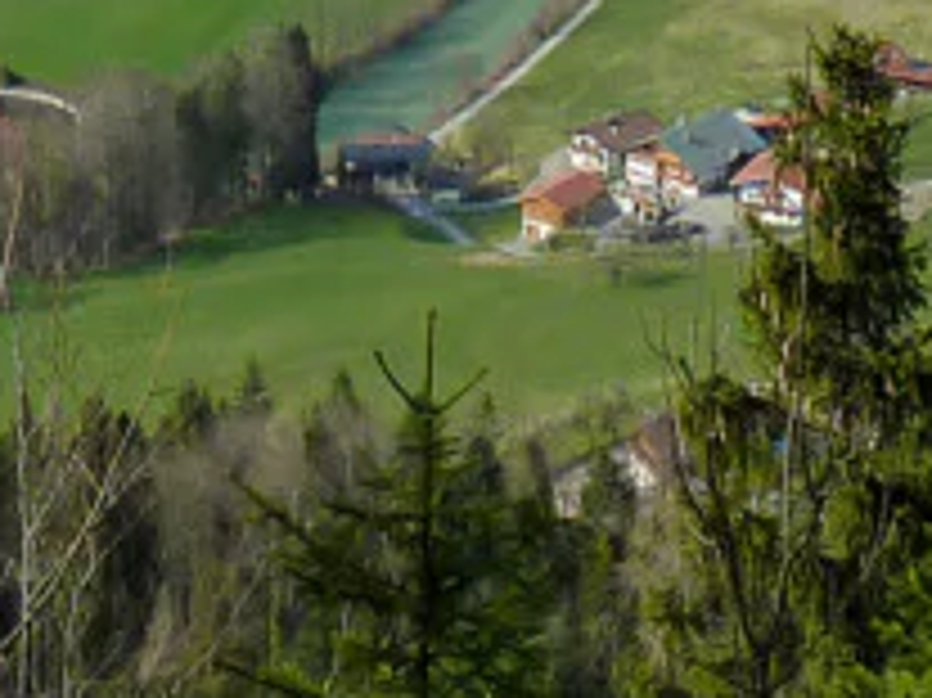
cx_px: 662
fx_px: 3902
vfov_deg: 8.8
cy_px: -1198
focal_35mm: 145
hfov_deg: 13.6
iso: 125
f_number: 4.5
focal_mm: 4.1
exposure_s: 1/400
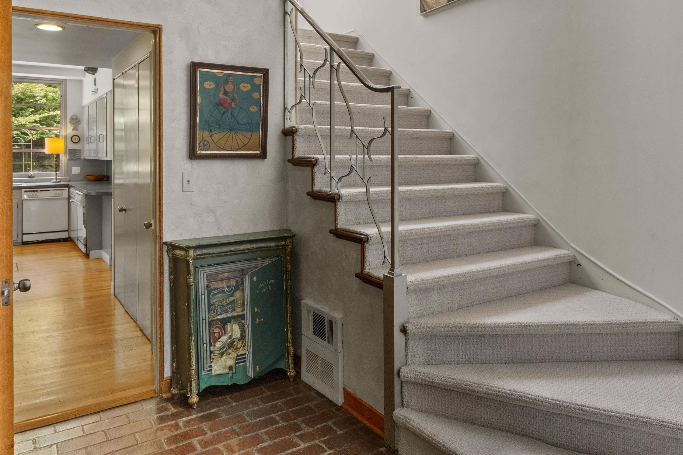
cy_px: 152
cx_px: 316
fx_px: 493
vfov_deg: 48.7
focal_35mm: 26
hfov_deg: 69.3
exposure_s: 1/15
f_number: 5.6
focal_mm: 12.8
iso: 800
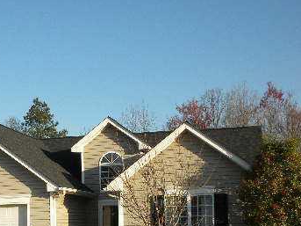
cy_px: 208
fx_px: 600
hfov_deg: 27.9
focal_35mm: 69
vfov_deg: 20.8
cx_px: 85
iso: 90
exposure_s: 1/110
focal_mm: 6.6
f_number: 10
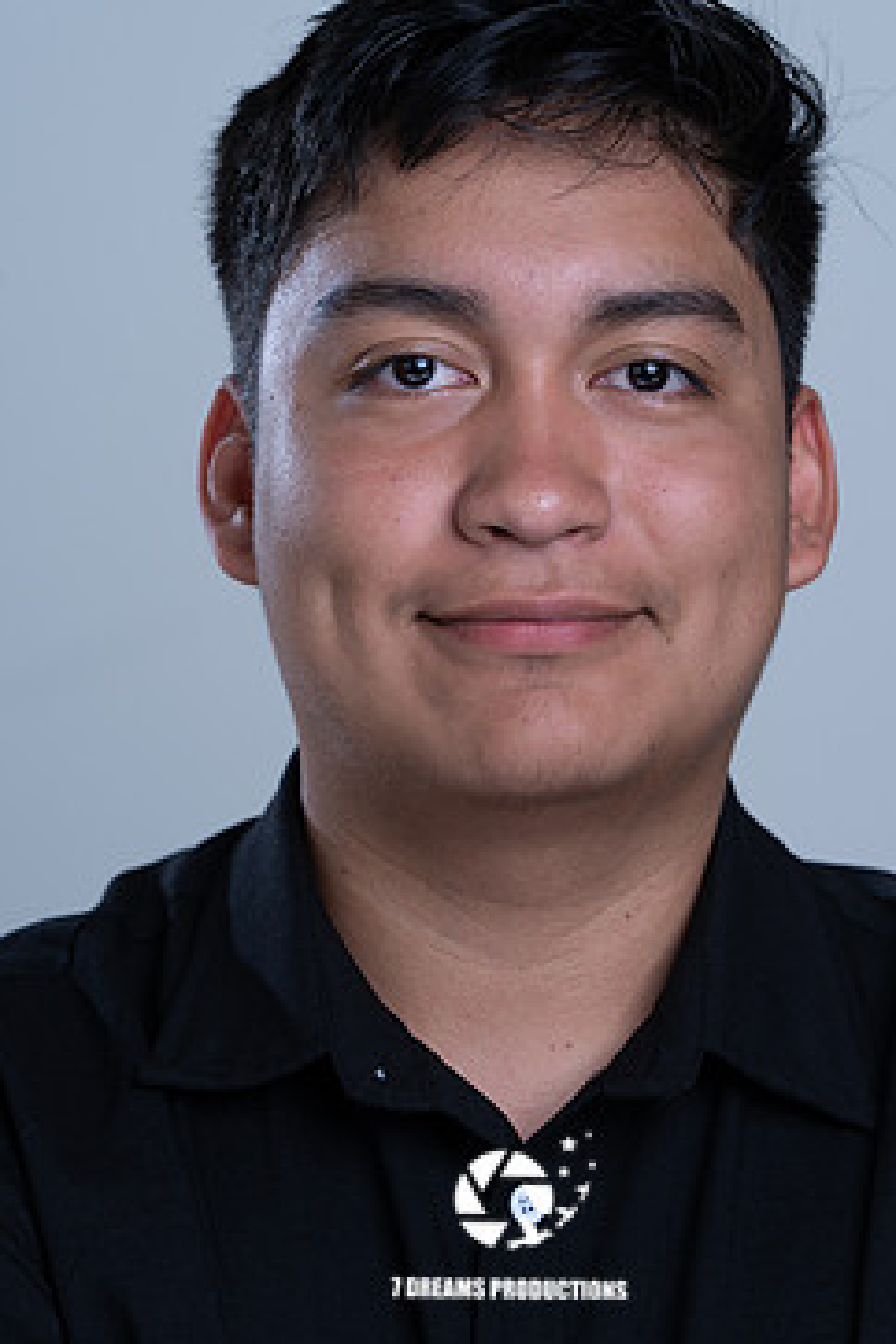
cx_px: 511
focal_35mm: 222
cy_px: 581
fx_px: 8287
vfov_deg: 9.3
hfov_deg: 6.2
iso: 160
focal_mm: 179
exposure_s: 1/200
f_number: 5.6
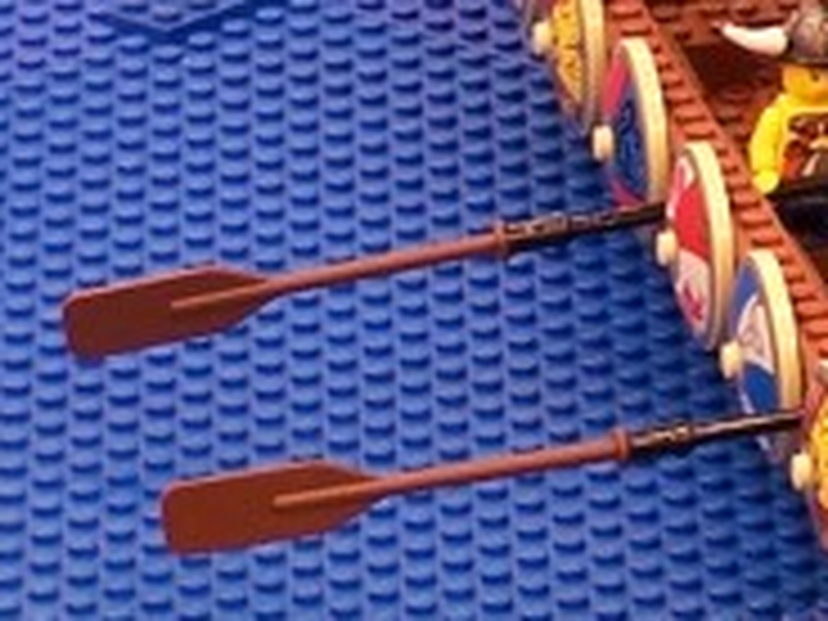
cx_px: 2115
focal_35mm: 584
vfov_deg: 2.5
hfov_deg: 3.3
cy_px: -549
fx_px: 13969
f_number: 3.2
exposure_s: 1/2
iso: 80
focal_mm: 17.5
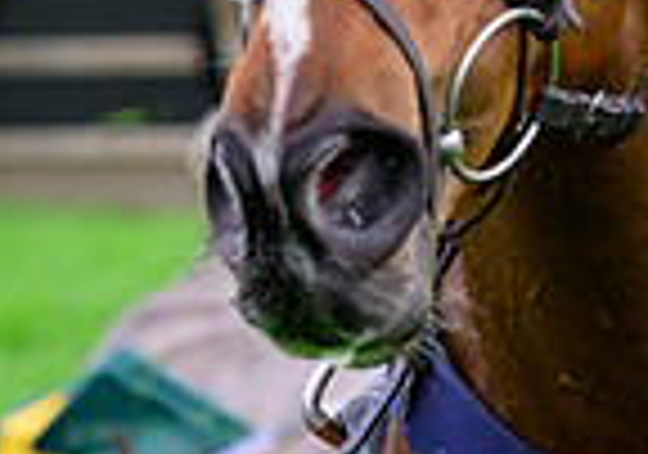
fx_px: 14561
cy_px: -331
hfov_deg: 2.5
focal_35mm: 796
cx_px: 590
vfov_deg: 1.8
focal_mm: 175
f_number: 6.3
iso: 1000
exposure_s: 1/1600
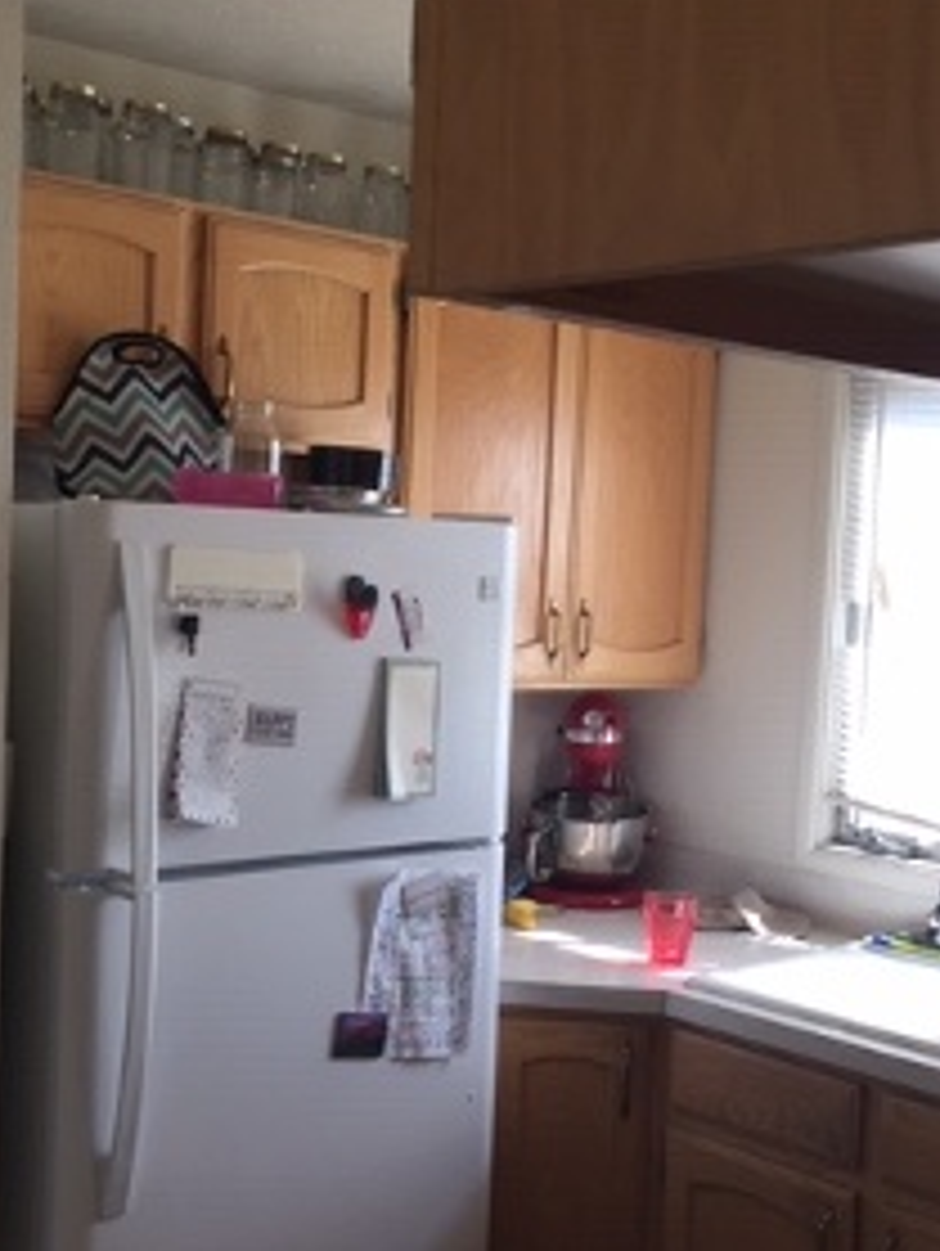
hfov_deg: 29.1
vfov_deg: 38.1
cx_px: 504
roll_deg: -2.1
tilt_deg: -0.8
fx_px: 1808
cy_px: 657
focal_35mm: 50
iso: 40
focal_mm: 4.15
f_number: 2.2
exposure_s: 1/120
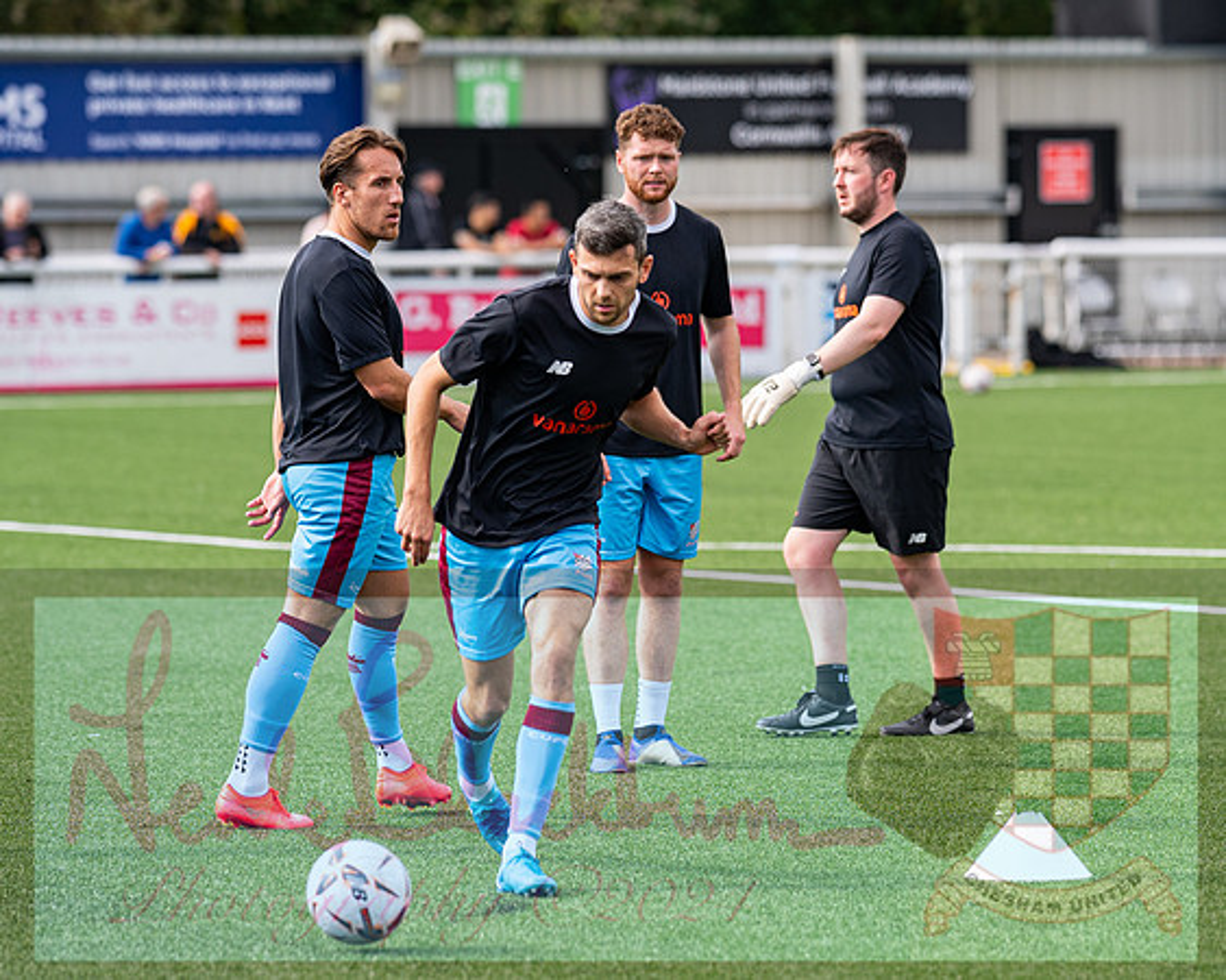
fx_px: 8252
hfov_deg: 8.5
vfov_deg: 6.8
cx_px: 673
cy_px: 490
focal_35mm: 227
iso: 200
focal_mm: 135
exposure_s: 1/2500
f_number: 2.5
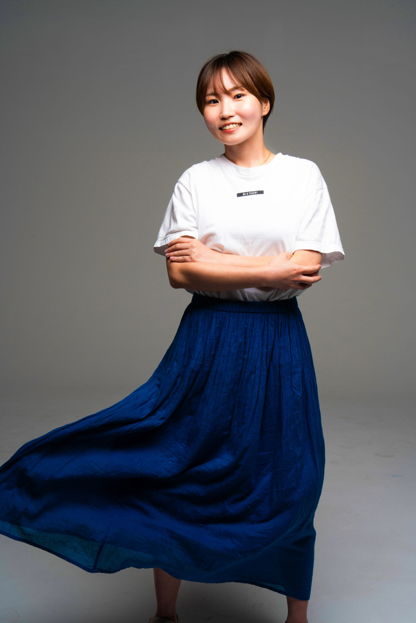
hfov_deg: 22.3
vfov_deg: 32.9
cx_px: 208
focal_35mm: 61
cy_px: 312
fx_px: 1057
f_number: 11
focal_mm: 61
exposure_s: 1/125
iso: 64
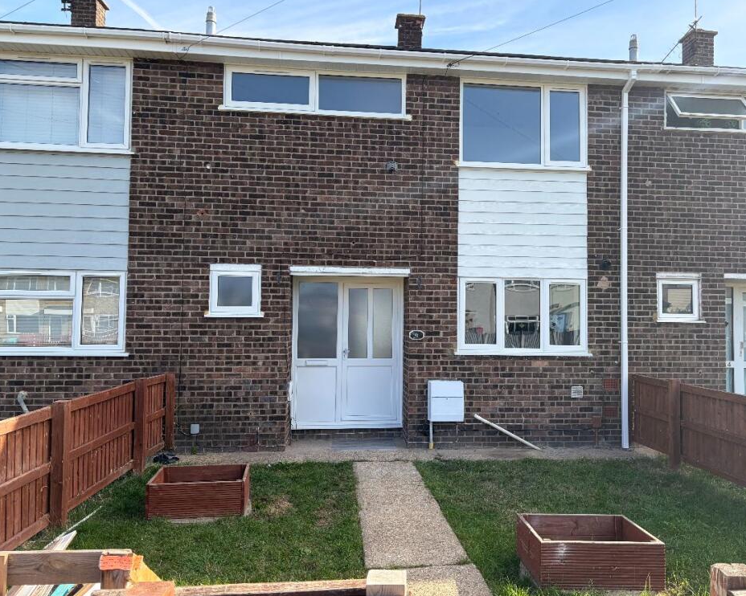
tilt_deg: +3.8
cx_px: 409
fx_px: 618
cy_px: 289
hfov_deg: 62.1
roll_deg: -0.2
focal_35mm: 28
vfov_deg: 51.5
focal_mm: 5.96
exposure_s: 1/1287
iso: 64
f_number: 1.6
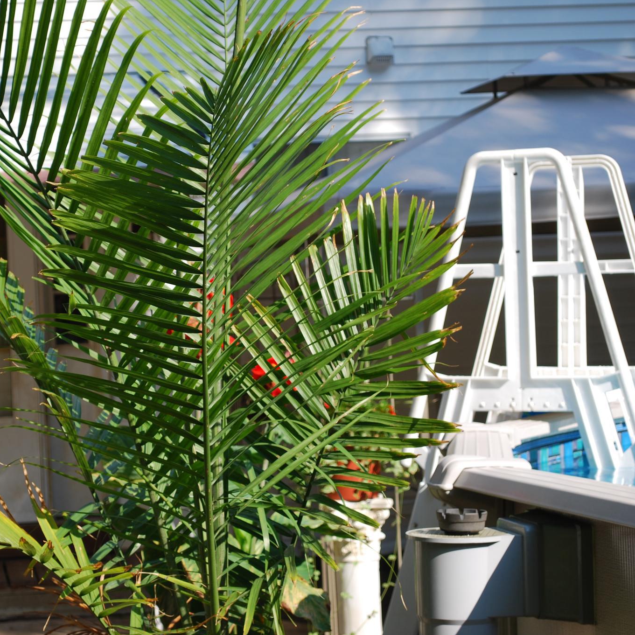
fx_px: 2192
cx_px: 172
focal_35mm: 106
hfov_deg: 16.4
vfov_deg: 16.5
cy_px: 318
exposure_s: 1/160
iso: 100
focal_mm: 55
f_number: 7.1
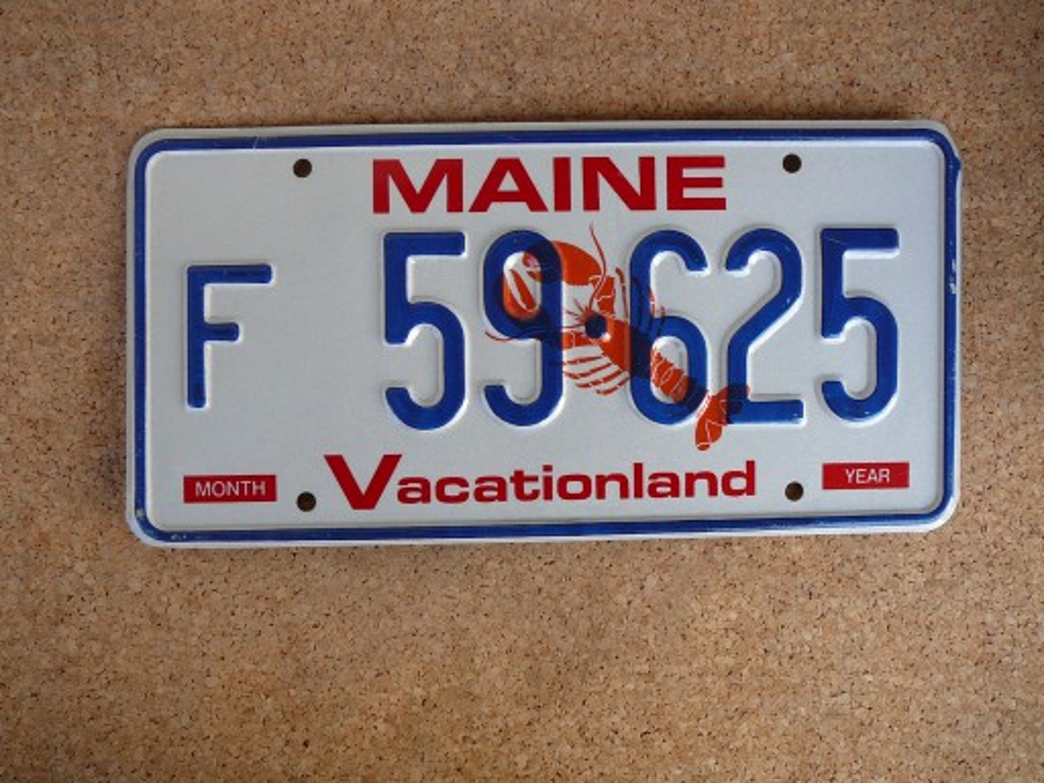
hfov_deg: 52.6
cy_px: 392
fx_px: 1056
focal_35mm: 35
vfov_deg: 40.7
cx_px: 522
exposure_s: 1/80
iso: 80
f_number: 2.8
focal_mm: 5.2
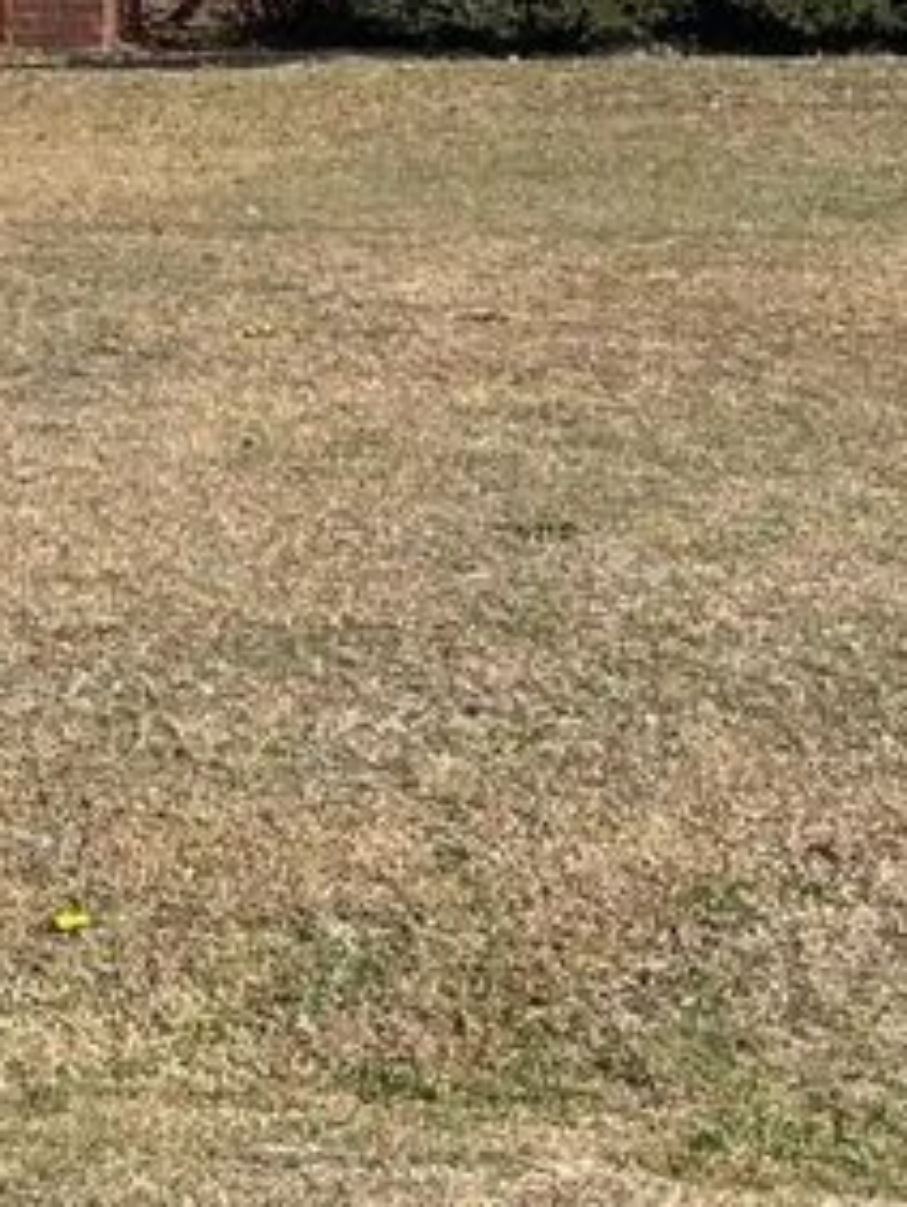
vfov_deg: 15.0
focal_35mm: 121
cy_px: -627
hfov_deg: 12.3
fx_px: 4221
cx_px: 531
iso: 32
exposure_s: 1/2597
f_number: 1.6
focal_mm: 5.1
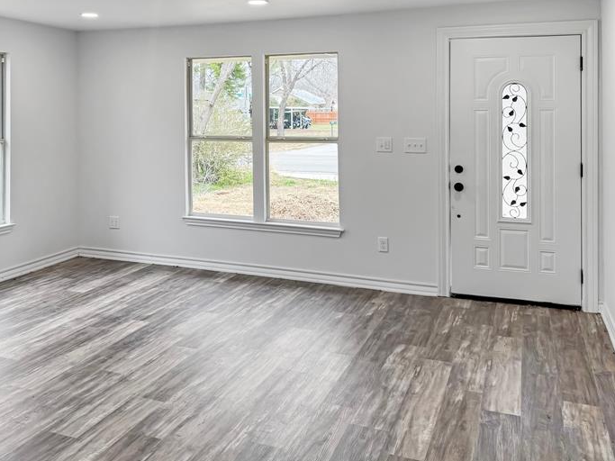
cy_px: 122
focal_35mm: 36
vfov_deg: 38.7
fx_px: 639
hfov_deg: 50.6
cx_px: 214
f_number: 1.78
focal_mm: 6.76
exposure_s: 1/200
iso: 64
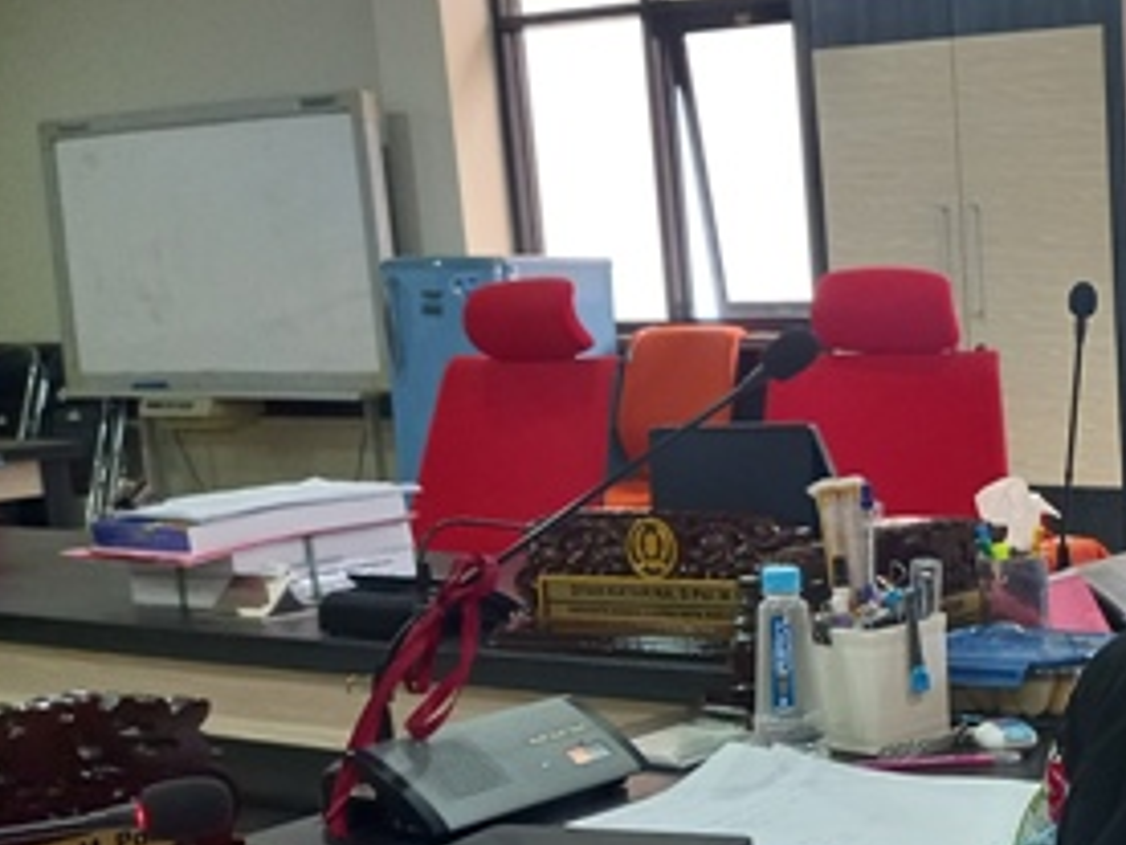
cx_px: 1293
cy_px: 576
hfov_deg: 29.4
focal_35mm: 58
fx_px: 1887
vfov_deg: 25.1
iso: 250
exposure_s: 1/33
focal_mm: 4.6
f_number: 2
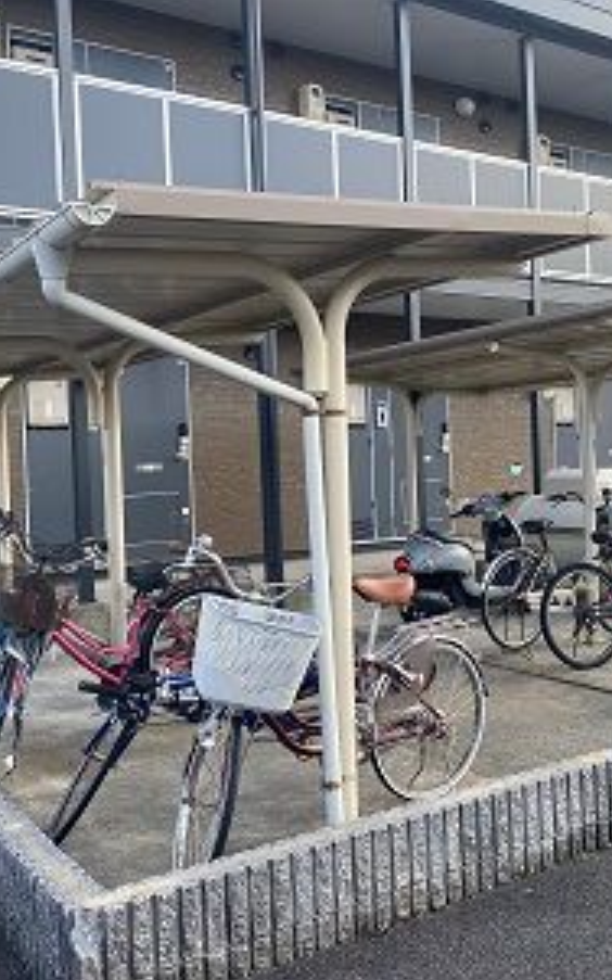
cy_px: 490
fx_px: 988
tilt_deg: -1.4
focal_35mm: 37
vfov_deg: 52.8
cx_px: 378
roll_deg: +2.4
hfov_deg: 34.3
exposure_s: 1/363
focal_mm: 4.25
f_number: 1.8
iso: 32
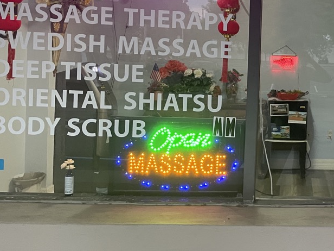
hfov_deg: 32.4
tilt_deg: -1.9
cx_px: 341
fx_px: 521
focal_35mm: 54
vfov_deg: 26.8
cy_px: 77
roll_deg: -3.0
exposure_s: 1/60
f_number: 1.6
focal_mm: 4.2
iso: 400
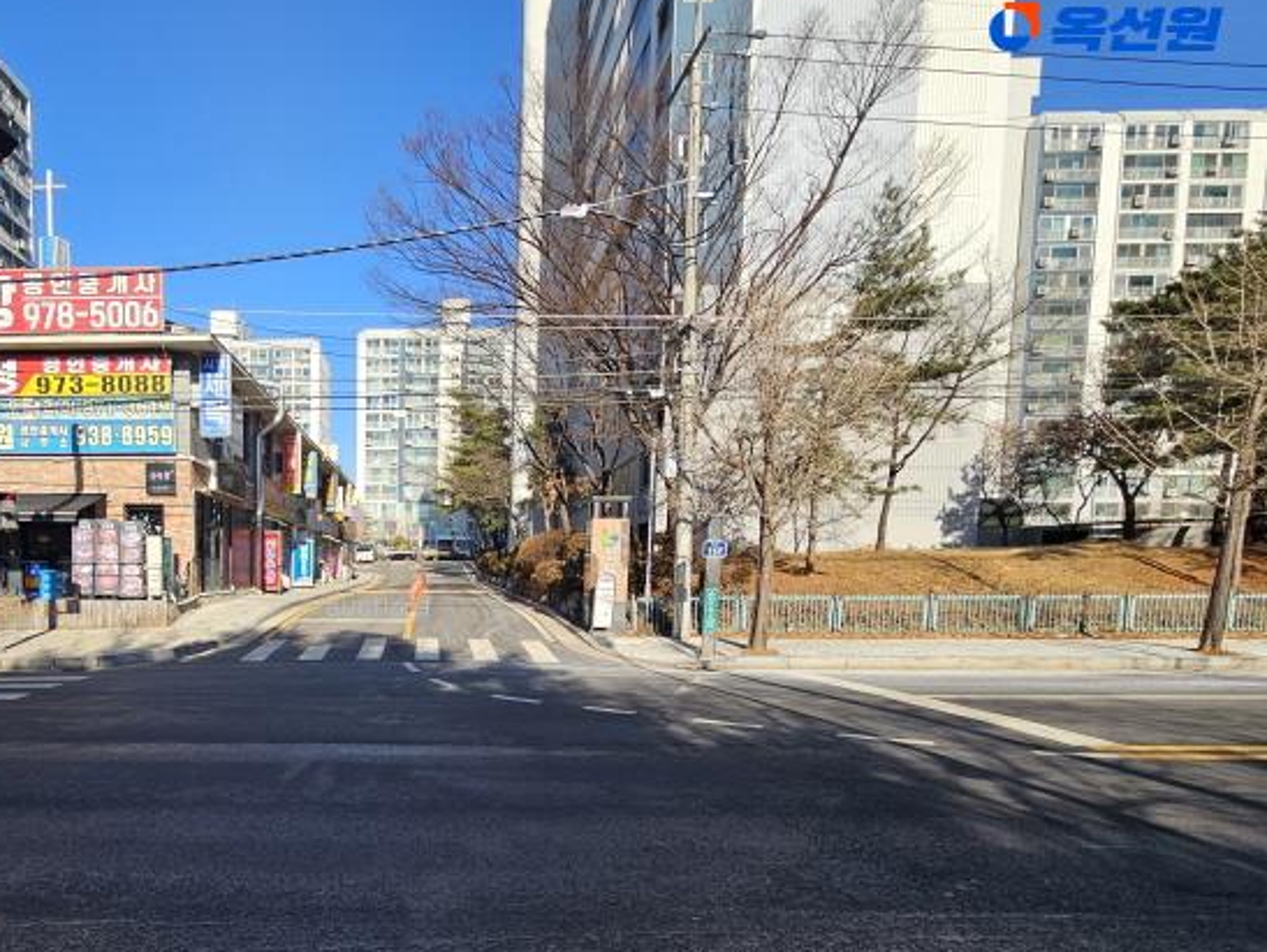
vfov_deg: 67.1
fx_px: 696
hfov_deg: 80.4
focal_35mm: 19
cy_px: 623
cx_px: 378
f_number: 2.2
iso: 50
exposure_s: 1/1601
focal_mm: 2.2
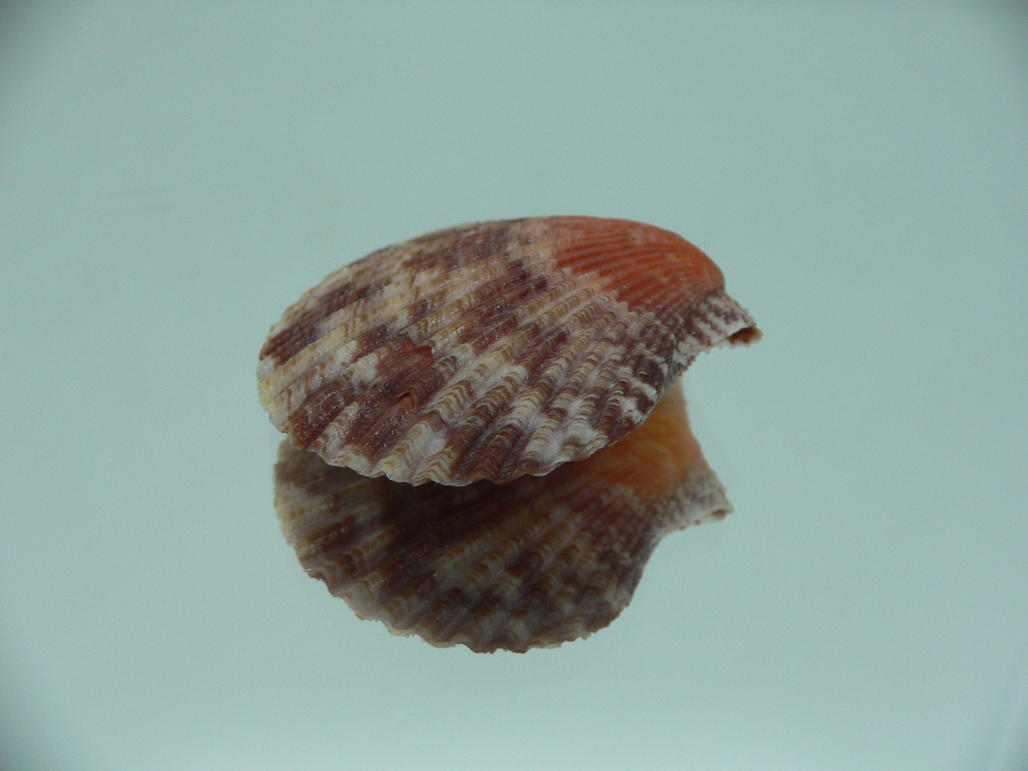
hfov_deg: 52.6
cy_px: 386
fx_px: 1039
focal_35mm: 35
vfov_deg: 40.7
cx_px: 514
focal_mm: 4.6
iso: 80
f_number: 2.8
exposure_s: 1/60
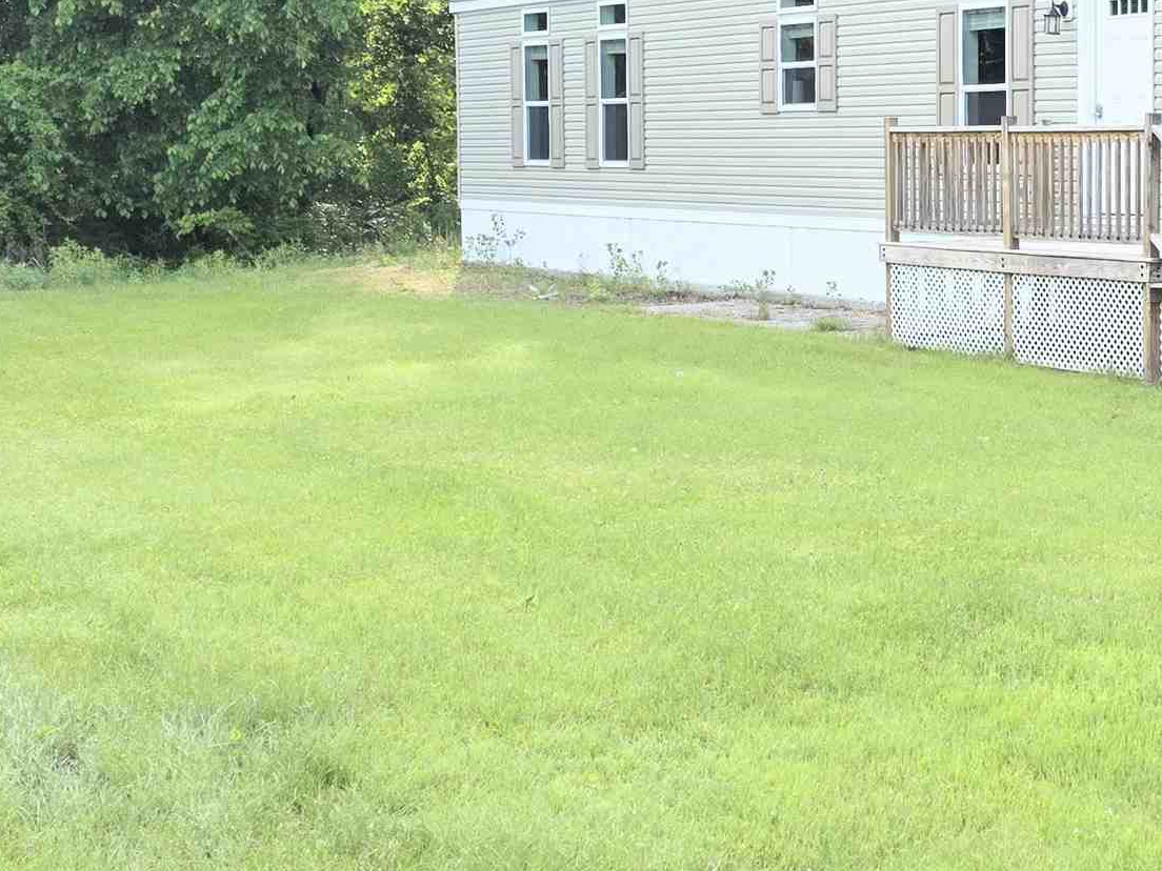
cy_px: 250
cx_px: 1155
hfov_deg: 28.5
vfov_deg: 22.8
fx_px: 2148
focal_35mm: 64
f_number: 1.7
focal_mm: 6.3
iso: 50
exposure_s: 1/359
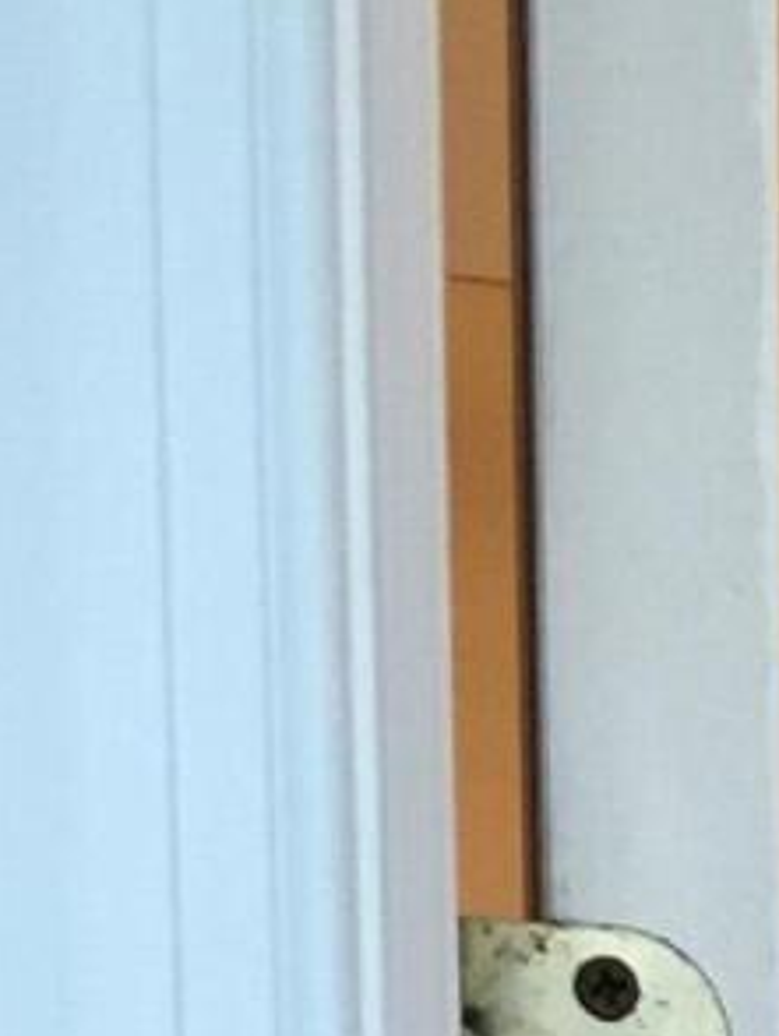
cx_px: 2270
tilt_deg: -5.6
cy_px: 2833
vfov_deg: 8.7
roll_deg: -0.4
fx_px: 5903
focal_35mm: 197
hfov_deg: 6.9
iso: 160
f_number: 2.2
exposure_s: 1/33
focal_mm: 4.15
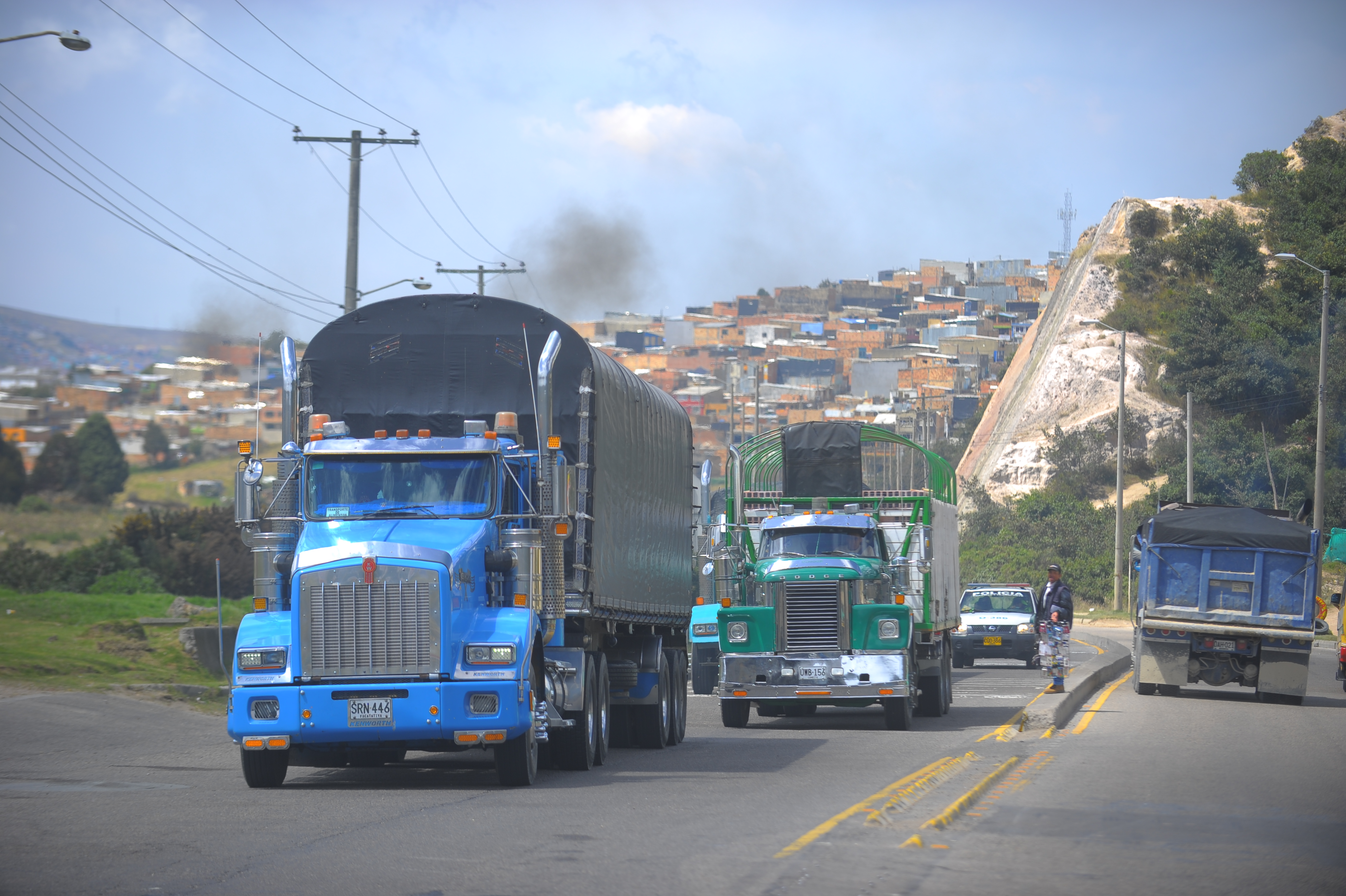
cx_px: 673
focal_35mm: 130
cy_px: 448
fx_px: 4857
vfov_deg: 10.5
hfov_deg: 15.8
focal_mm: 130
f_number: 2.8
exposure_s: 1/1250
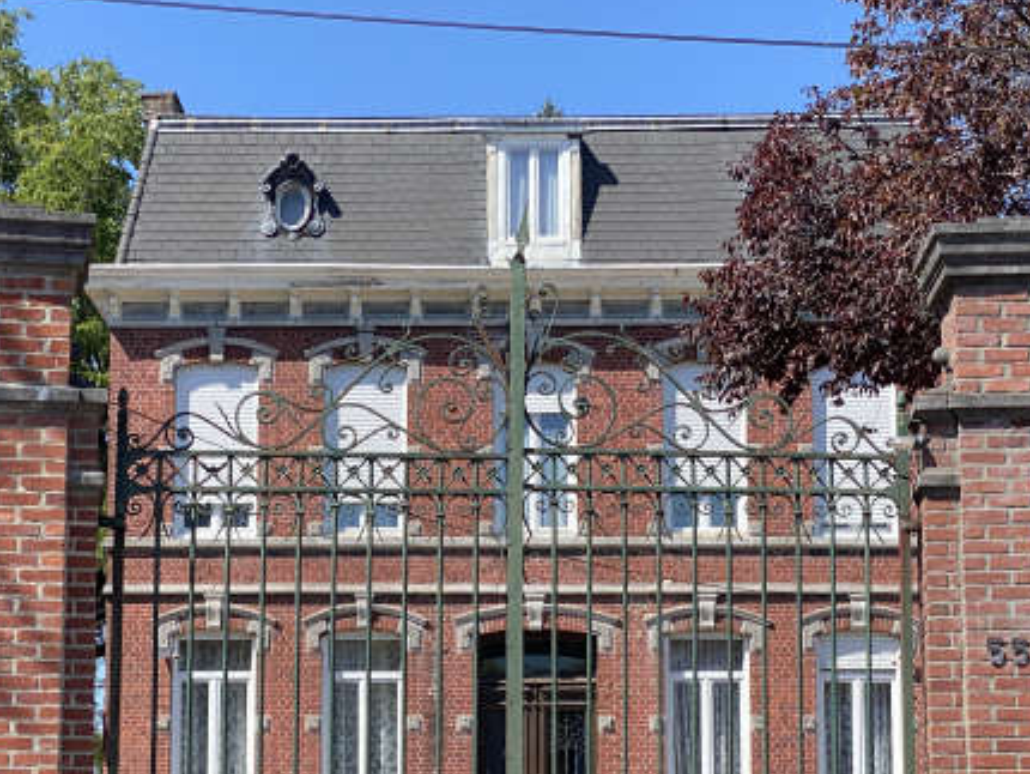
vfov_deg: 16.9
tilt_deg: +7.5
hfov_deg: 22.5
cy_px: 558
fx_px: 2590
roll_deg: -0.7
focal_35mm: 87
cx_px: 467
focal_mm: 6
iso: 20
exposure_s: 1/959
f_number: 2
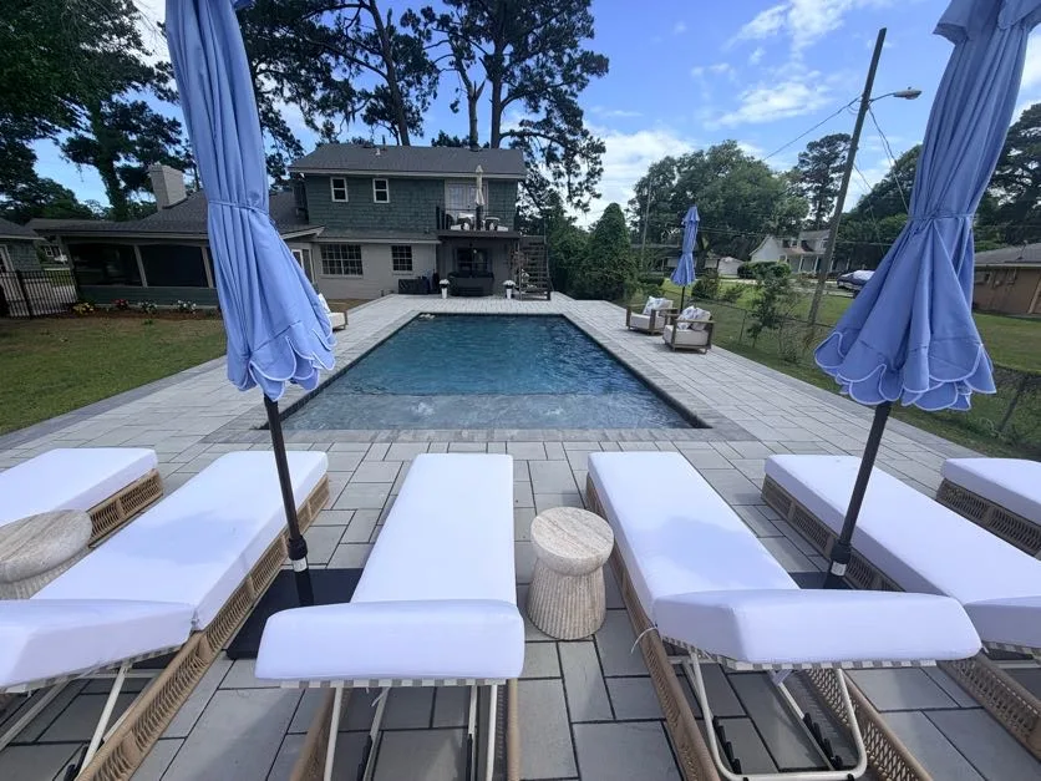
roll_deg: -0.4
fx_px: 421
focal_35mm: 14
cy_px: 390
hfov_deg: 102.1
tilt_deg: -16.7
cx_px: 520
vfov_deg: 85.7
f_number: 2.2
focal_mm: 2.22
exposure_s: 1/901
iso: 20
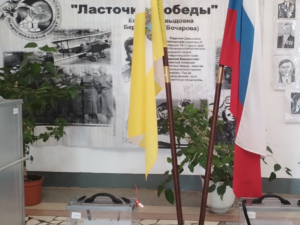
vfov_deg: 22.9
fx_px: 555
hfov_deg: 29.9
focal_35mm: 64
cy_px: 121
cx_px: 219
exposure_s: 1/25
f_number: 1.8
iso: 1443
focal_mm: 4.75
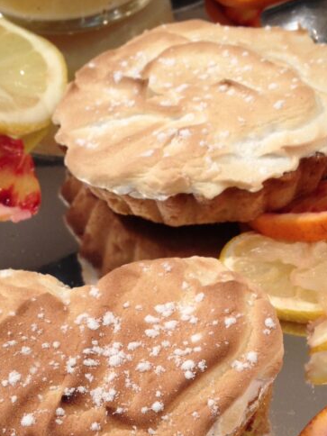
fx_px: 932
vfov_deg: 26.1
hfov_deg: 19.9
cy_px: 301
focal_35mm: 74
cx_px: 157
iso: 64
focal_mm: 4.28
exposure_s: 1/20
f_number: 2.4
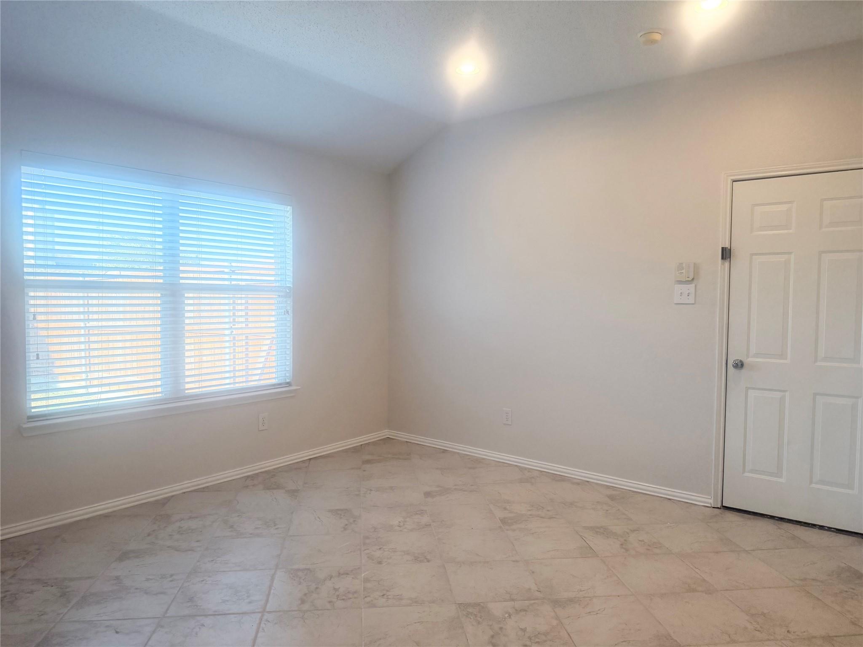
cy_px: 324
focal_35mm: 24
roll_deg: -0.3
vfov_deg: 56.8
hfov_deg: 71.6
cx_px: 432
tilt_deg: -4.1
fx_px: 598
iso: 160
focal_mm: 6.76
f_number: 1.78
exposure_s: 1/226
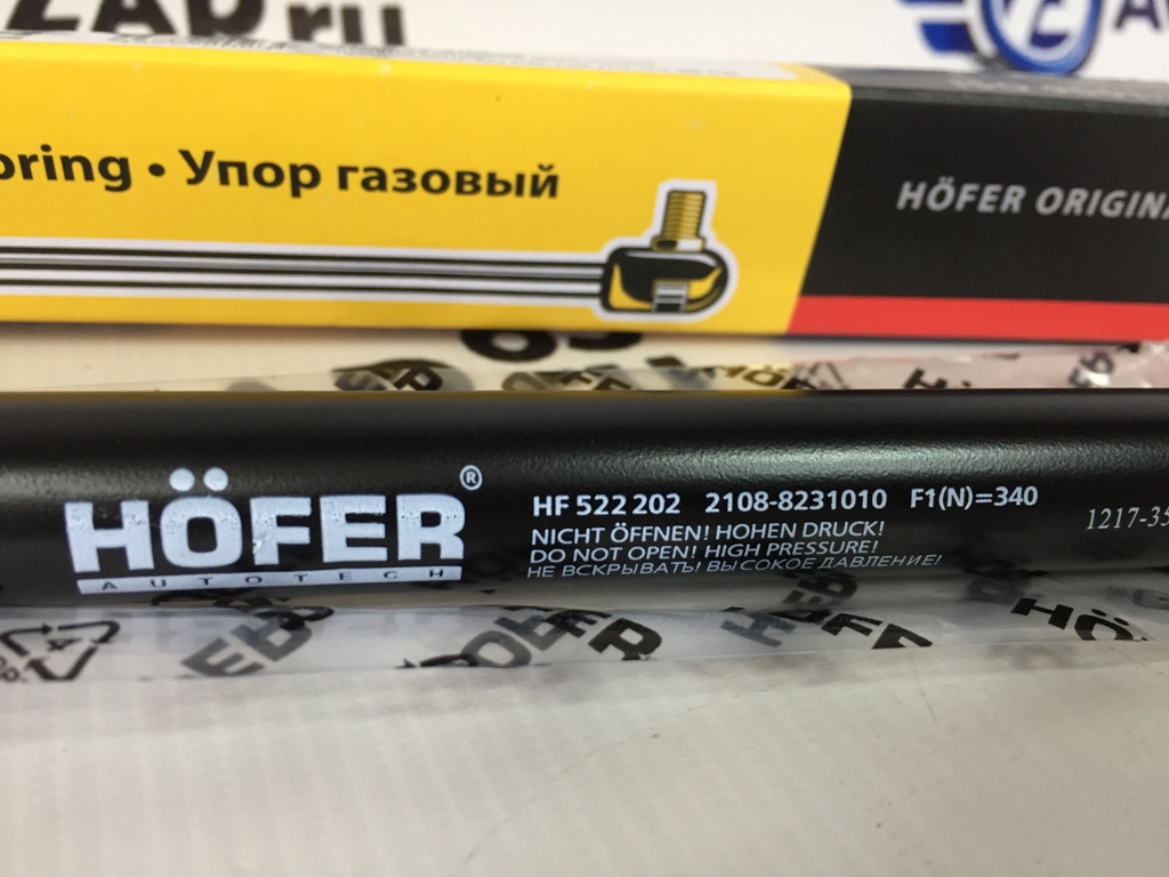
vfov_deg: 48.2
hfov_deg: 61.7
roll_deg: -3.6
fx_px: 979
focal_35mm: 29
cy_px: 438
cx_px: 584
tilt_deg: -29.1
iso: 125
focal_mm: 4.15
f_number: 2.2
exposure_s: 1/33
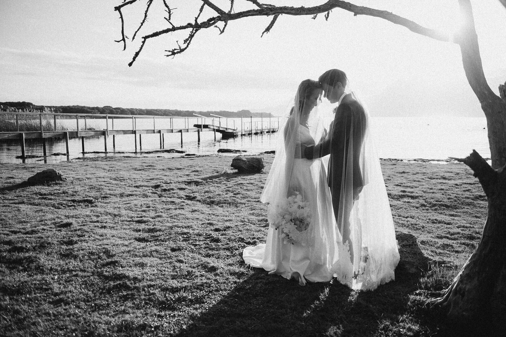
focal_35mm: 31
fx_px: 435
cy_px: 168
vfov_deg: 42.3
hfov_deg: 60.3
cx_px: 253
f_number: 2.8
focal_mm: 31
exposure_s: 1/2500
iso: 200
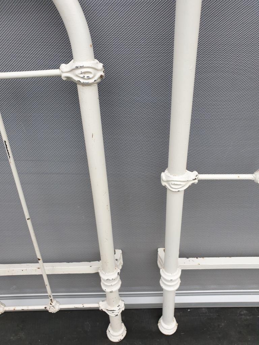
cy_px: 172
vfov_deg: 67.3
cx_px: 130
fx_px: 259
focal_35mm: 26
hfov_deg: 53.1
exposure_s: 1/100
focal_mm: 4.3
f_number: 2.4
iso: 80
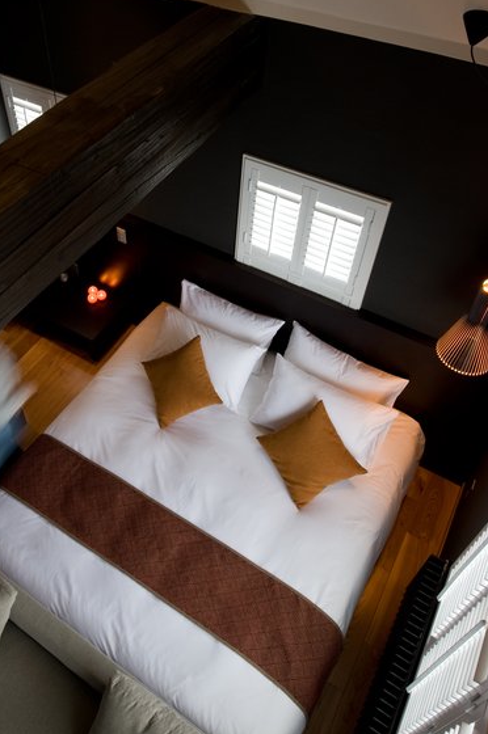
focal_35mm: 30
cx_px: 147
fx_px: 611
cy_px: 277
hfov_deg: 42.7
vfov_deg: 61.2
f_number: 9
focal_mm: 21
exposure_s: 1/4
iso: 200
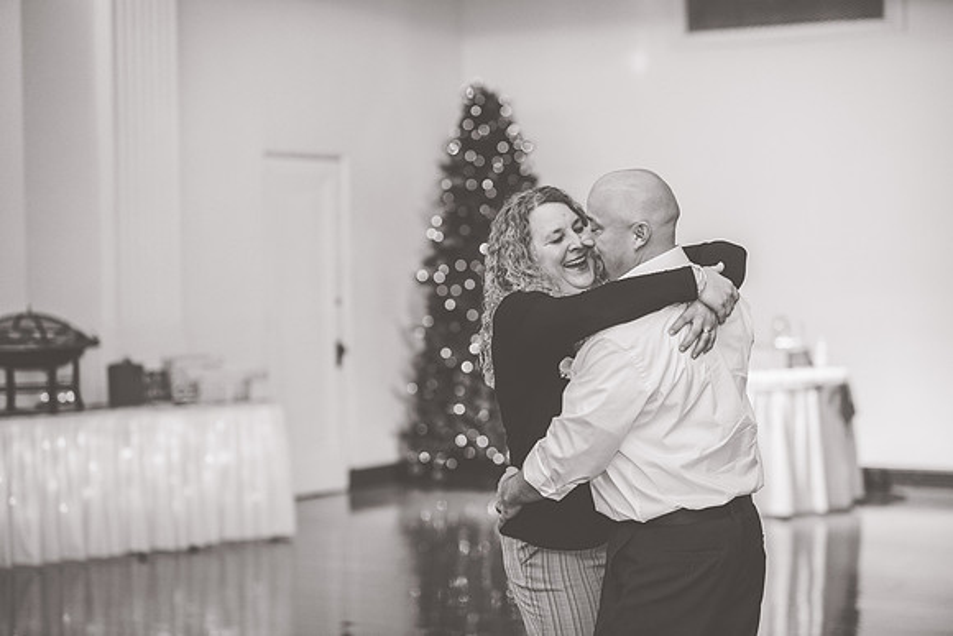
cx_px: 476
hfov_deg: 23.9
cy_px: 318
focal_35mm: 85
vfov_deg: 16.1
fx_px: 2251
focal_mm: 85
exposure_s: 1/125
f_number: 2.2
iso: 640
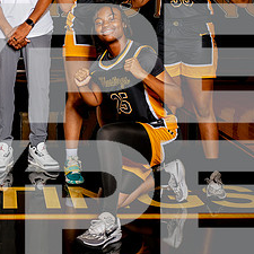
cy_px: 63
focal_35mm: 77
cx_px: 5
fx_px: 639
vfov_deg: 22.3
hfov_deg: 21.7
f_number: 8
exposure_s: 1/250
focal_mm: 34
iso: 400
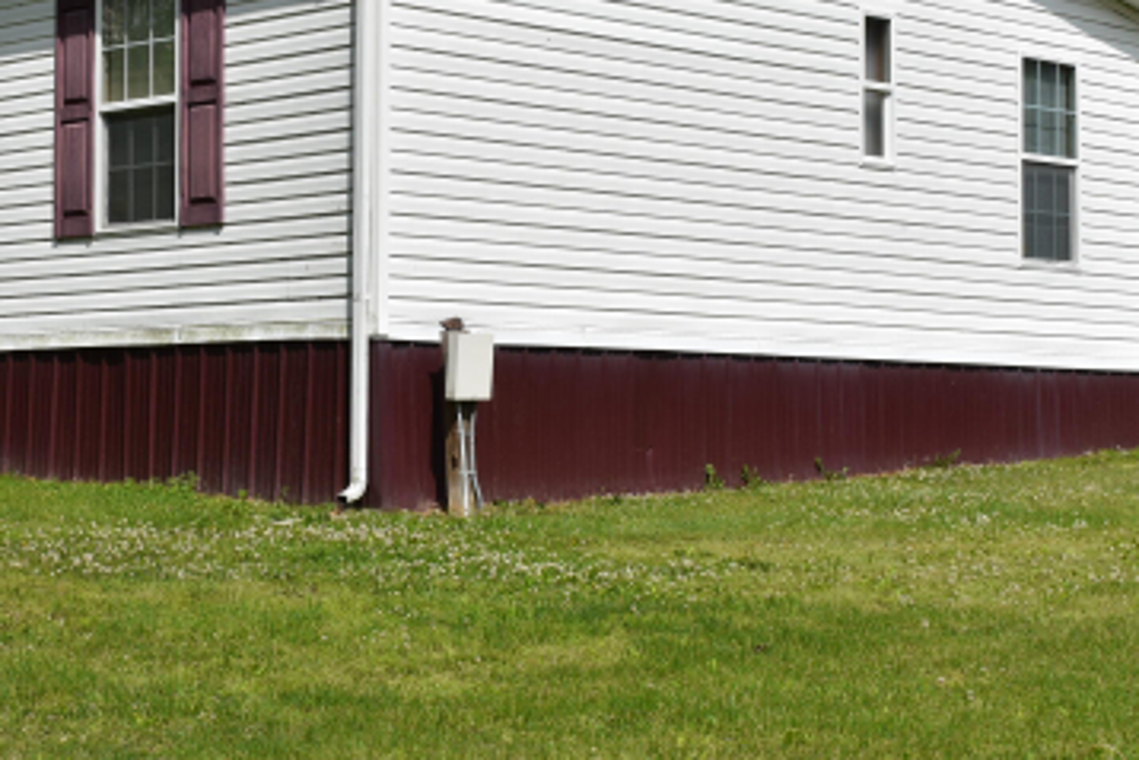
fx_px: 2785
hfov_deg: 23.0
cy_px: 359
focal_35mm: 88
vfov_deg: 15.5
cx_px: 340
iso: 100
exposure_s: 1/400
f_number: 10
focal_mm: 28
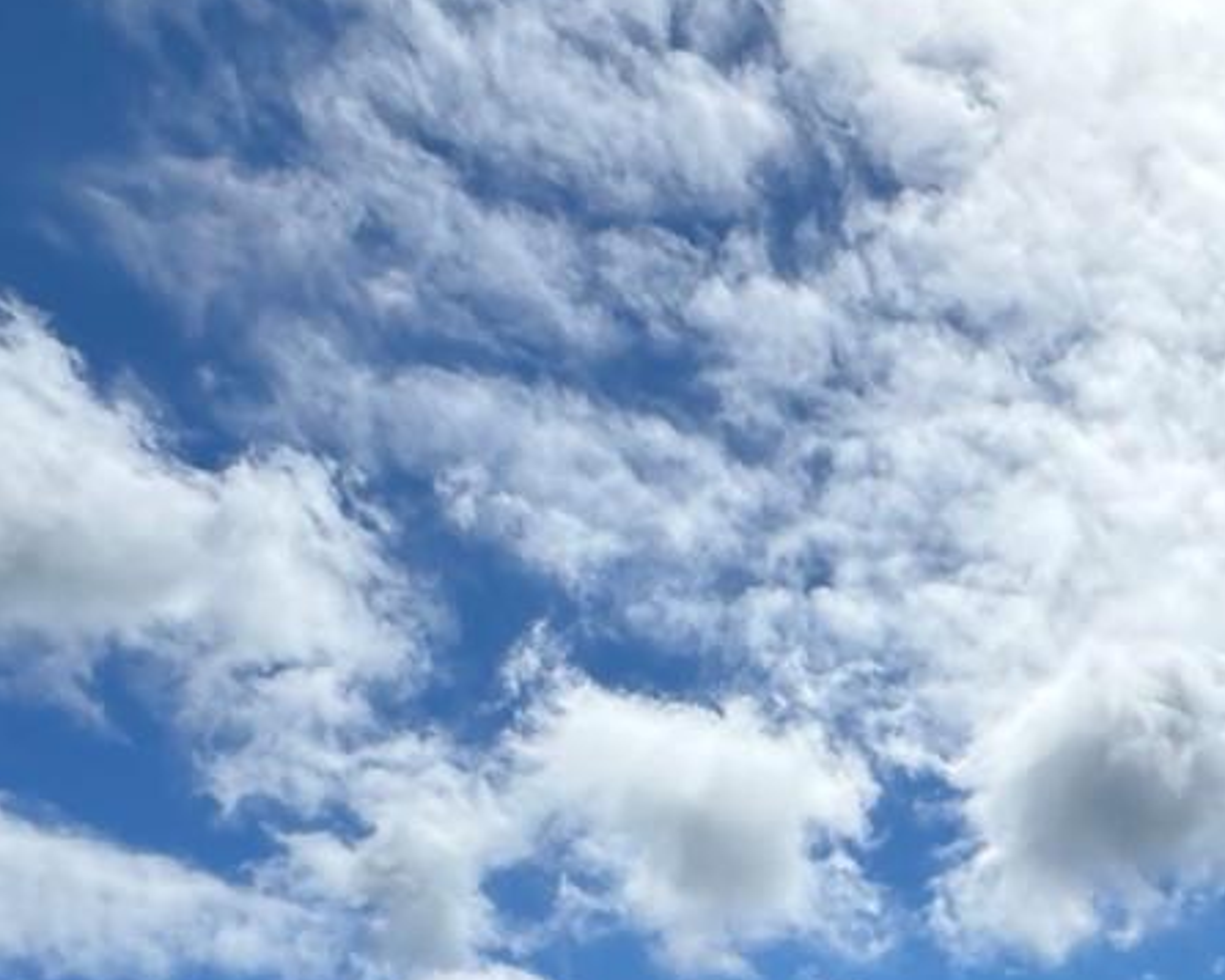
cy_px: 1524
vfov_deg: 23.6
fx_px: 1777
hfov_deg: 35.8
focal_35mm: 49
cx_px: 1093
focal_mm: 2.22
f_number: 2.2
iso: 50
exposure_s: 1/2146
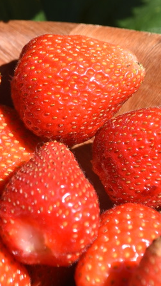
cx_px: -13
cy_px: 23
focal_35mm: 247
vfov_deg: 8.7
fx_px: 1880
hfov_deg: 4.9
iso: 100
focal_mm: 65
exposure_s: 1/500
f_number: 5.6
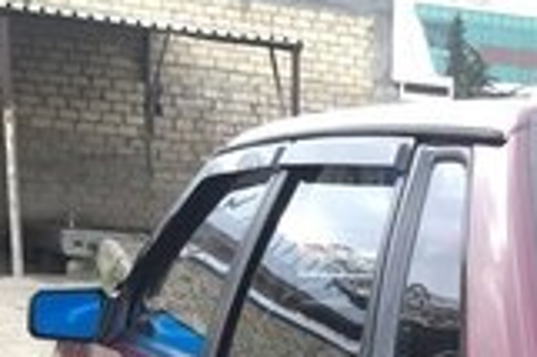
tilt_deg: -17.0
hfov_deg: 21.1
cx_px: 544
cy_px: 684
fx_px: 1386
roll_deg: -2.9
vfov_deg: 13.0
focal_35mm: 93
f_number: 2.2
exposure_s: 1/33
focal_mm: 4.15
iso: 40
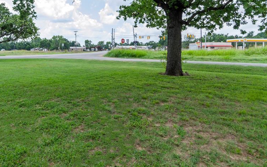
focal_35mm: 25
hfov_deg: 70.8
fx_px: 182
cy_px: 53
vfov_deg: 48.3
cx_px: 94
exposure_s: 1/250
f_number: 8
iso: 200
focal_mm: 12
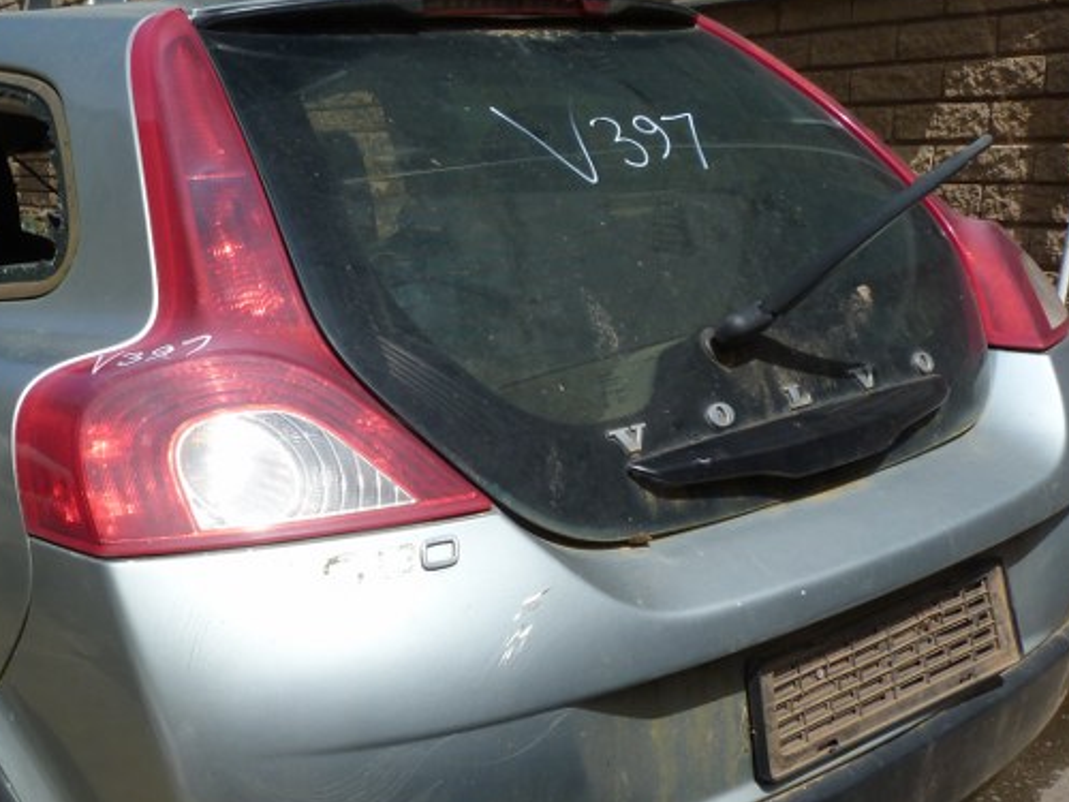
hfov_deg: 46.0
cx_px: 344
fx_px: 1235
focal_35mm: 40
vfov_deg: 35.6
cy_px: 541
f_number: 5.6
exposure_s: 1/400
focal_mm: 4.5
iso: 80
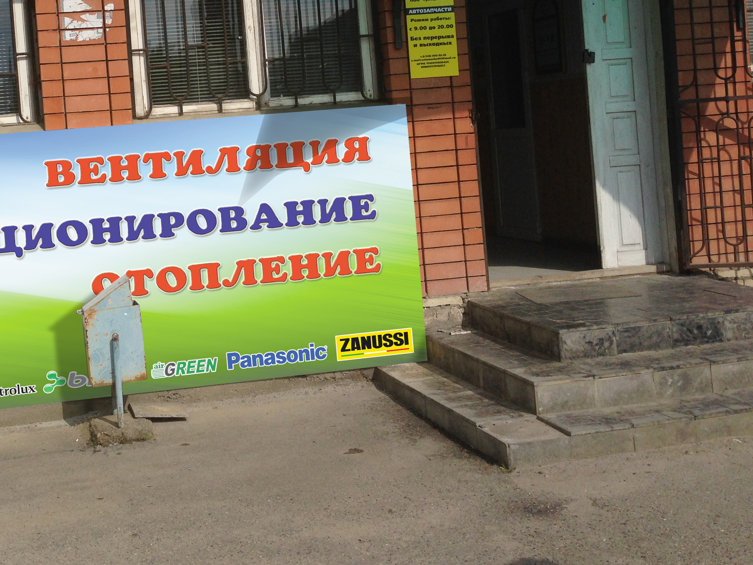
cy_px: 147
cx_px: 168
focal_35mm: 52
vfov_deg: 27.7
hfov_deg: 35.8
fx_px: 1131
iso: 50
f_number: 2.4
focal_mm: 4.12
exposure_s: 1/4184
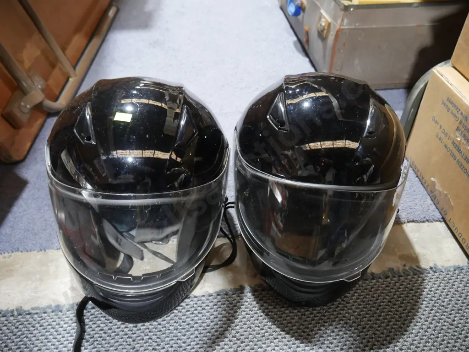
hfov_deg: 63.4
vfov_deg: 49.8
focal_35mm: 28
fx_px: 380
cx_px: 234
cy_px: 176
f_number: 3.5
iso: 1250
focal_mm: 14
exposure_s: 1/60
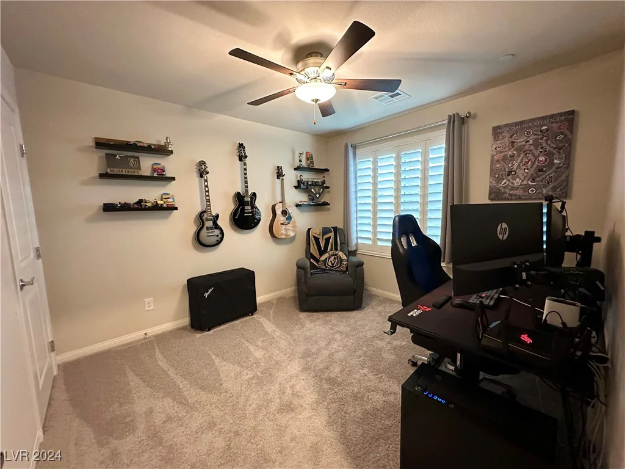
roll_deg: +0.9
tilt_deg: -5.7
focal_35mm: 14
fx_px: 253
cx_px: 312
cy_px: 234
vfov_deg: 85.7
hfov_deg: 102.1
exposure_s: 1/60
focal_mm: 2.22
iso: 800
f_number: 2.2
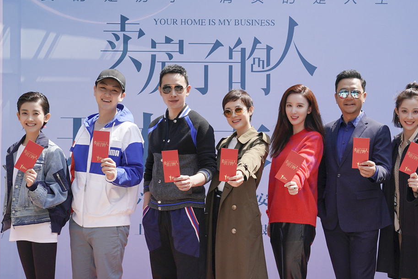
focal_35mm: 59
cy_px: 190
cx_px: 307
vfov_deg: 22.9
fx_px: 685
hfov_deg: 33.4
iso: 200
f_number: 5
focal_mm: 36
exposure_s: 1/1000
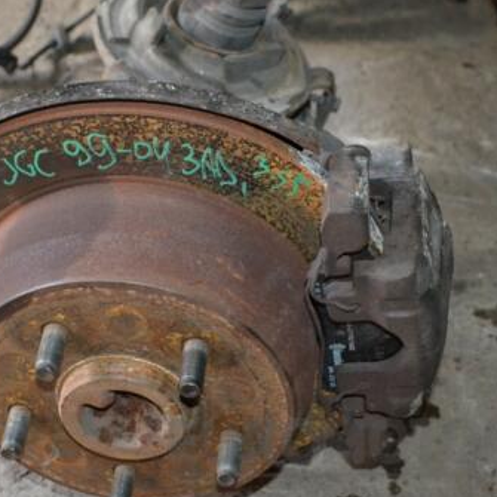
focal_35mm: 73
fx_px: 1186
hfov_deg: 23.5
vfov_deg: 23.7
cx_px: 141
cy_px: 243
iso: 2800
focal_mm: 32
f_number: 7.1
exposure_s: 1/60
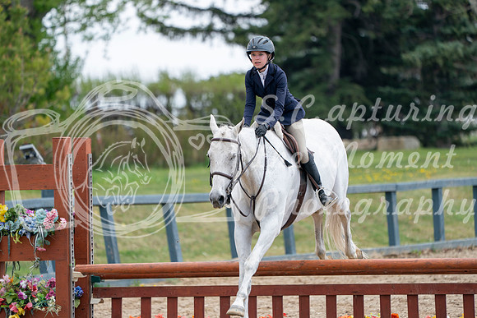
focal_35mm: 367
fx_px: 4864
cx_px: 238
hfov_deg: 5.6
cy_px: 159
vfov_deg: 3.7
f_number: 5.6
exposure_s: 1/400
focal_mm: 367
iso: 200
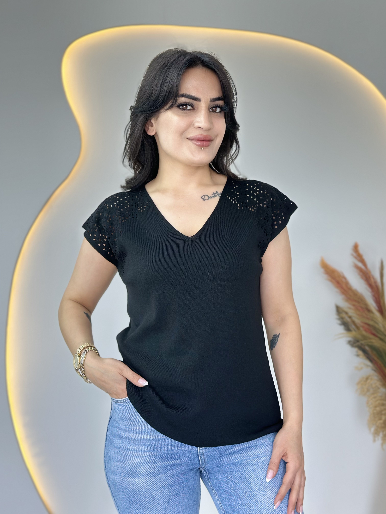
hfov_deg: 30.3
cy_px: 257
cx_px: 193
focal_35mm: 48
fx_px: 714
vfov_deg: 39.7
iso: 80
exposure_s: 1/100
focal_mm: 6.86
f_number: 1.78
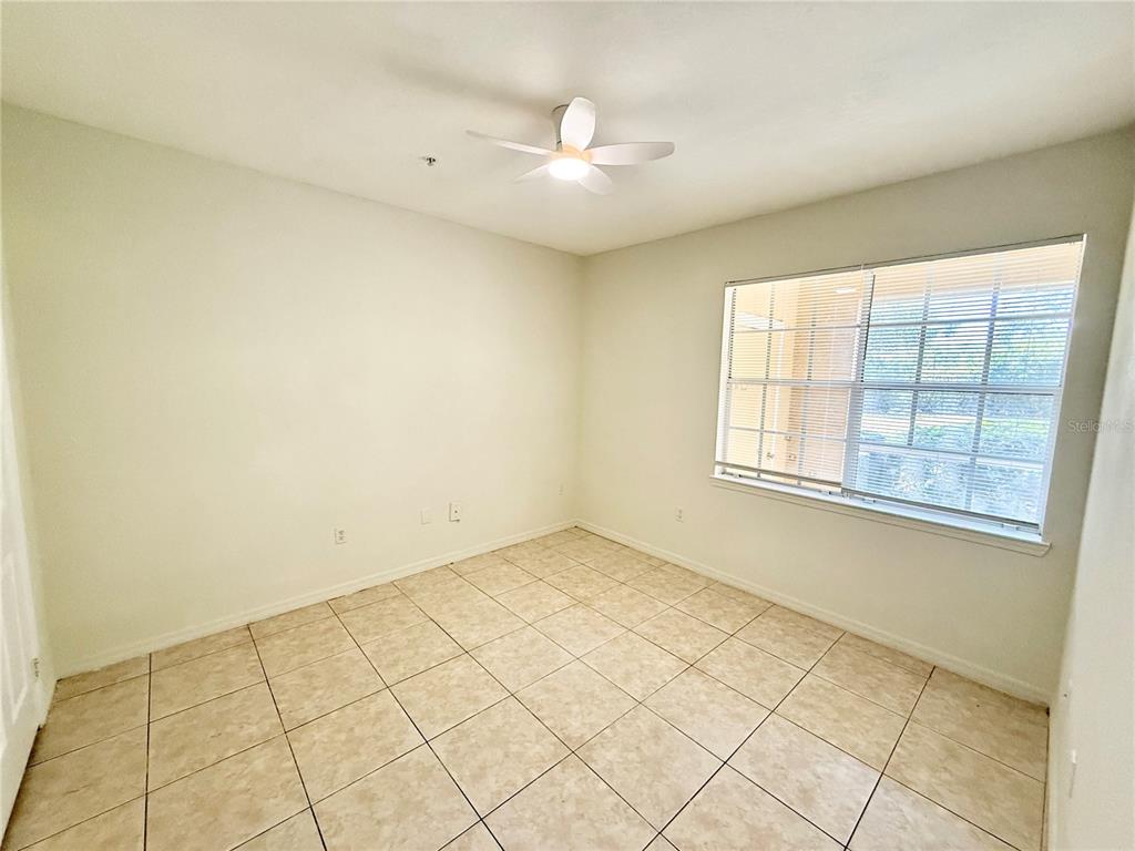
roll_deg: -1.4
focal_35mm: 14
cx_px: 568
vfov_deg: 85.7
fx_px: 459
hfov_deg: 102.1
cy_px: 426
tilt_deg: -7.5
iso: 250
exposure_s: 1/60
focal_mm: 2.22
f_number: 2.2
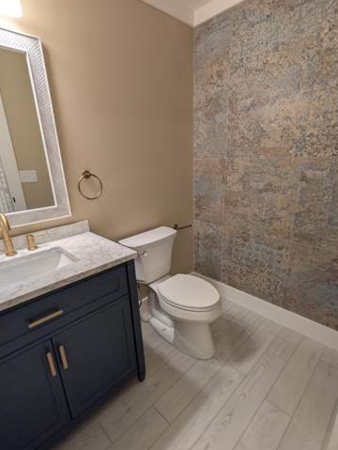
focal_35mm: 16
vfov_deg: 94.4
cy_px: 235
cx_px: 181
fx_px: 208
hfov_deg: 78.1
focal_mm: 2.02
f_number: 1.7
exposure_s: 1/120
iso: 103
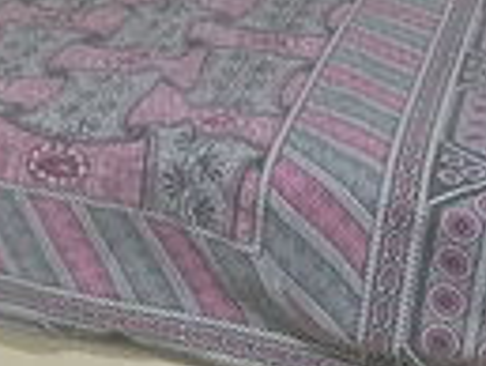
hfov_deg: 21.9
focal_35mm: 85
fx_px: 1194
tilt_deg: -21.2
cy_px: 40
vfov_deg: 17.2
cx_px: -40
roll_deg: +3.0
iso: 640
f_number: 1.78
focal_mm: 6.86
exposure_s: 1/60
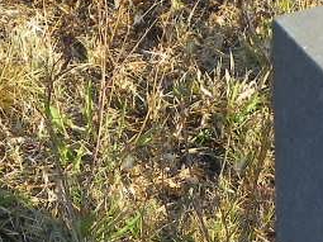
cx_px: 204
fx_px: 3516
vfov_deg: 3.9
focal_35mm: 377
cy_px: 353
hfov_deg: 5.3
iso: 64
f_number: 4
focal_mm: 14.2
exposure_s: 1/200
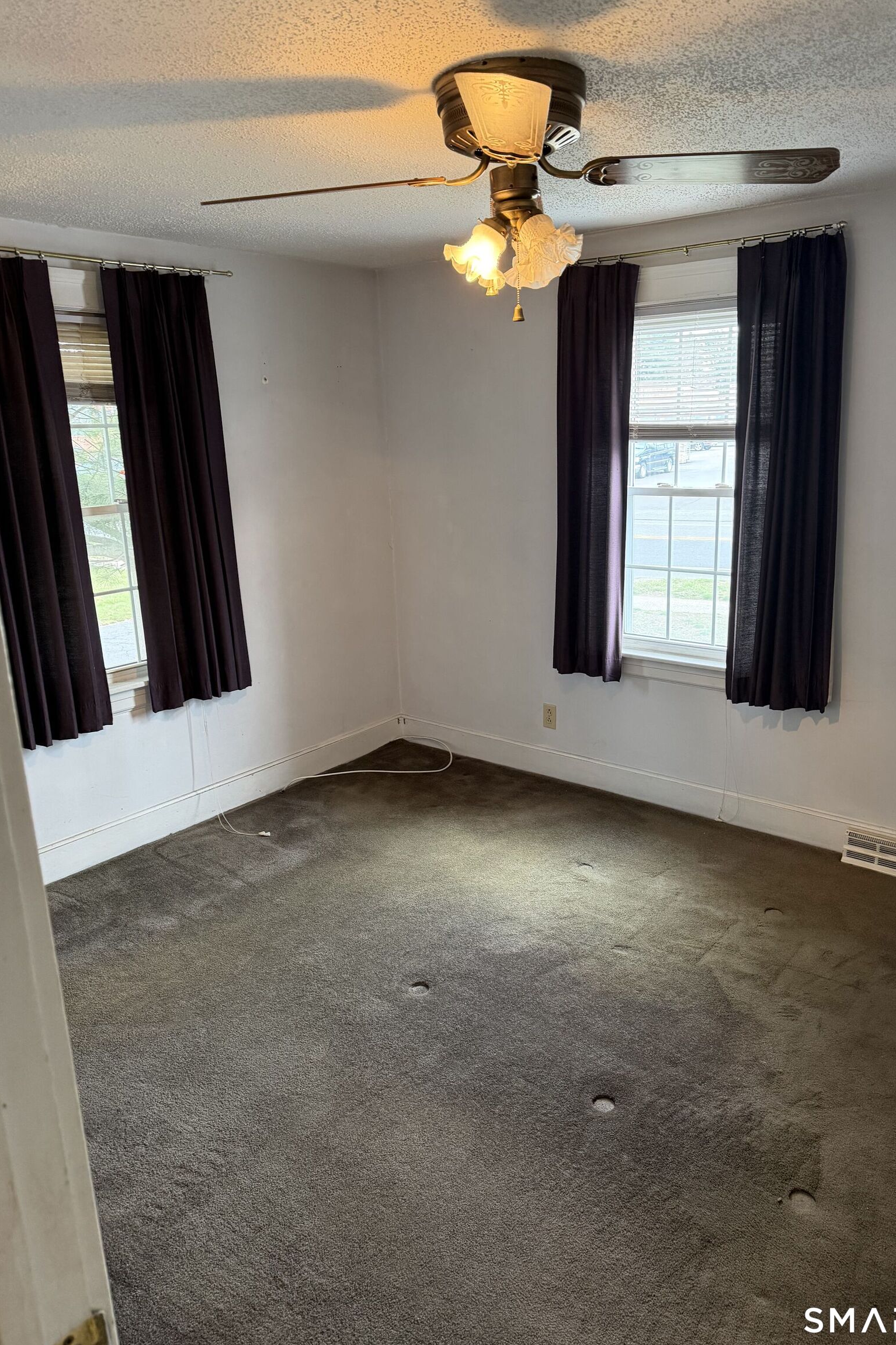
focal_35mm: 25
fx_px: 933
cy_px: 672
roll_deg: +2.3
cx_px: 503
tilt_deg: -14.3
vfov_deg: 71.5
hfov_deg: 51.2
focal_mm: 6.76
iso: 400
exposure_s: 1/60
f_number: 1.78
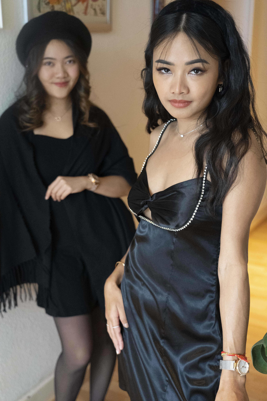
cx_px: 134
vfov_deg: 41.1
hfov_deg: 28.1
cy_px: 200
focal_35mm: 48
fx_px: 534
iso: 12800
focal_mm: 48
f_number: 4
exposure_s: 1/125
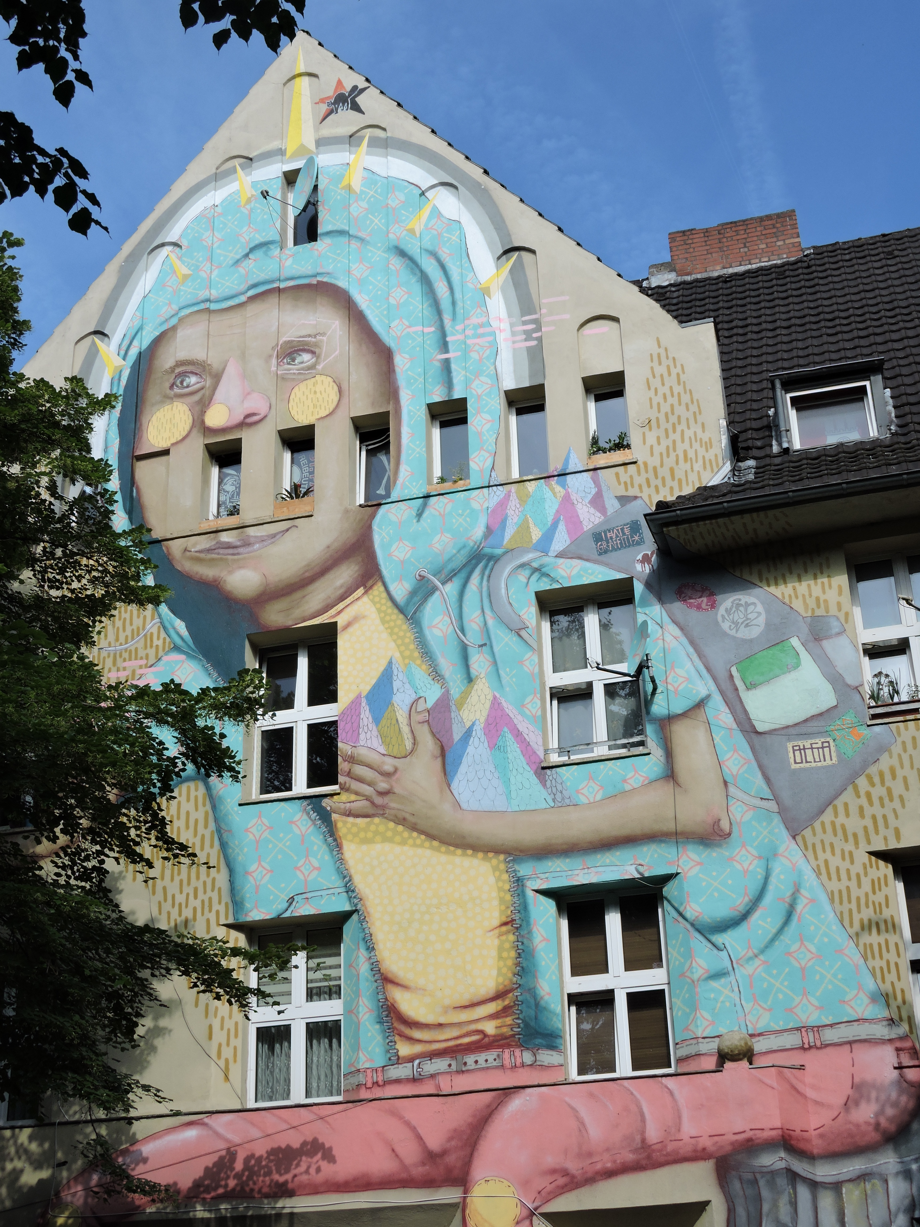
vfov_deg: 38.2
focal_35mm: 50
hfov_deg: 29.1
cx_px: 460
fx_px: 1772
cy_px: 614
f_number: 4
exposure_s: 1/800
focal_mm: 9
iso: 100
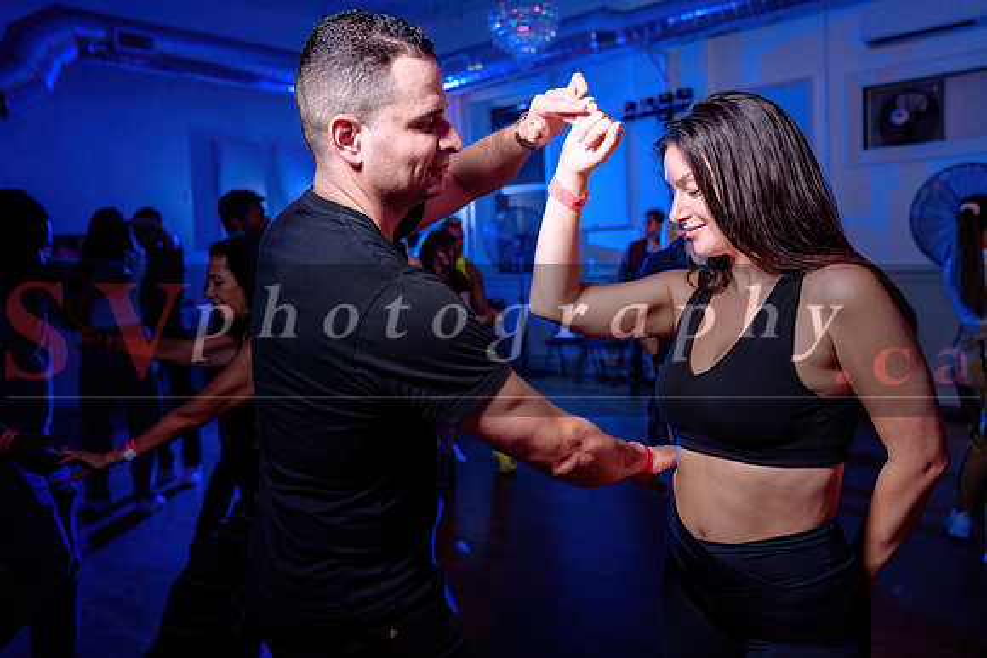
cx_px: 494
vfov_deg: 42.2
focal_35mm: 31
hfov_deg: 60.1
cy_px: 305
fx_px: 853
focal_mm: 29
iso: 800
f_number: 3.2
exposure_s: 1/80
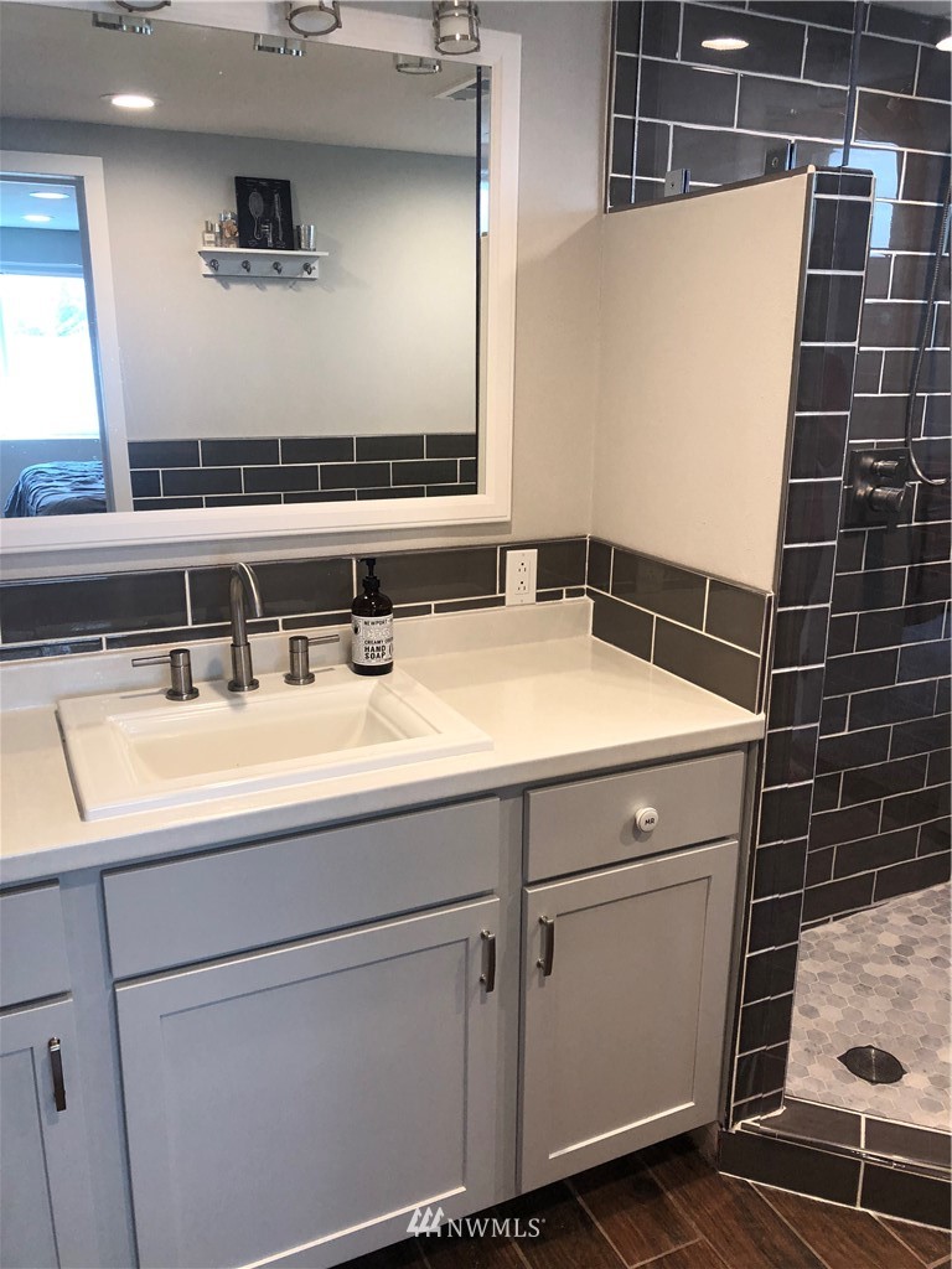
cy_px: 634
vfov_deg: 63.4
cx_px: 476
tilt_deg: -14.7
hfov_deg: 49.7
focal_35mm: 28
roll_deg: -1.0
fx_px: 1027
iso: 25
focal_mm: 4
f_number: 1.8
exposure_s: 1/30
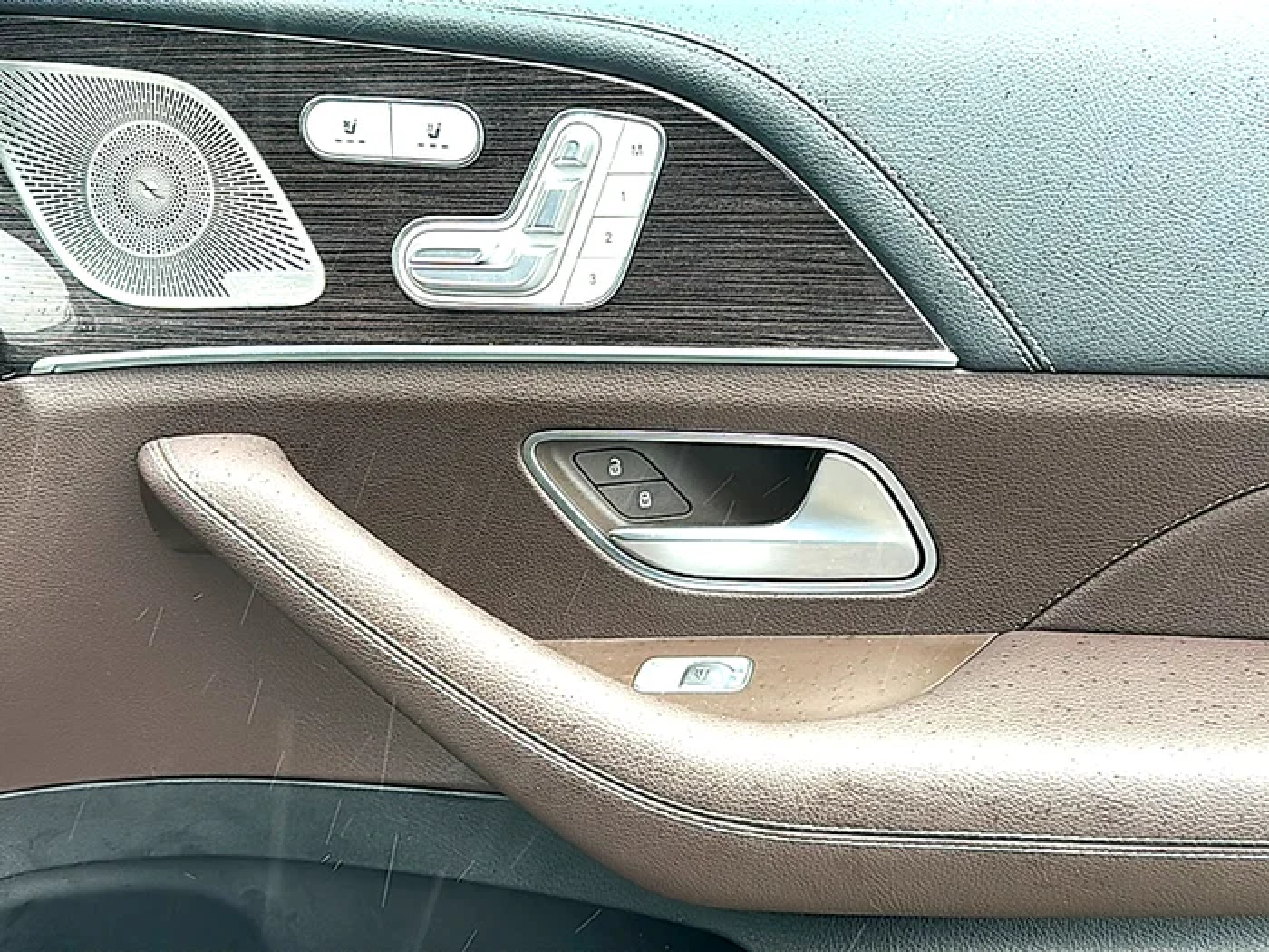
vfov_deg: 39.7
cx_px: 634
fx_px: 1320
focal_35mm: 36
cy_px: 476
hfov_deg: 51.4
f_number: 1.78
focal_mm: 6.86
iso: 50
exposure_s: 1/89
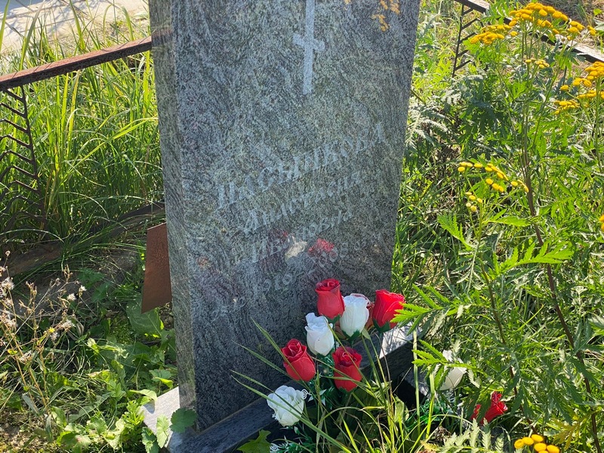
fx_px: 907
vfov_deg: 28.0
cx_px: 302
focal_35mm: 52
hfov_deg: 36.8
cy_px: 226
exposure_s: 1/393
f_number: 2
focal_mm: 6
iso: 20
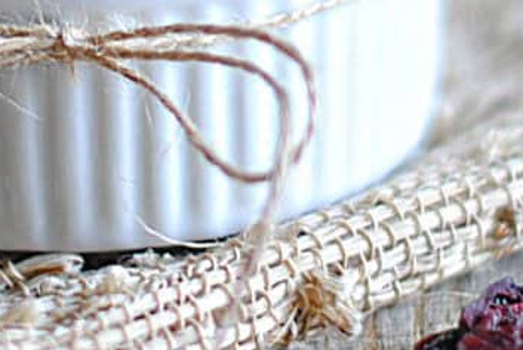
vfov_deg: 5.4
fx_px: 3708
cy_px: -46
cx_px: 121
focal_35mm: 255
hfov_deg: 8.1
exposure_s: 1/80
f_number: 1.6
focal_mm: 50
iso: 100
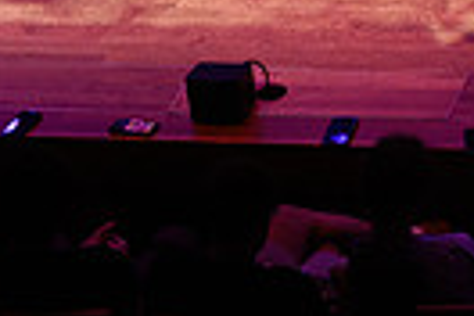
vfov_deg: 4.2
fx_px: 4213
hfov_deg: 6.4
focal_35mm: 320
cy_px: -307
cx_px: -208
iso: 3200
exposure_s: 1/160
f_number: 8
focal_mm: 73
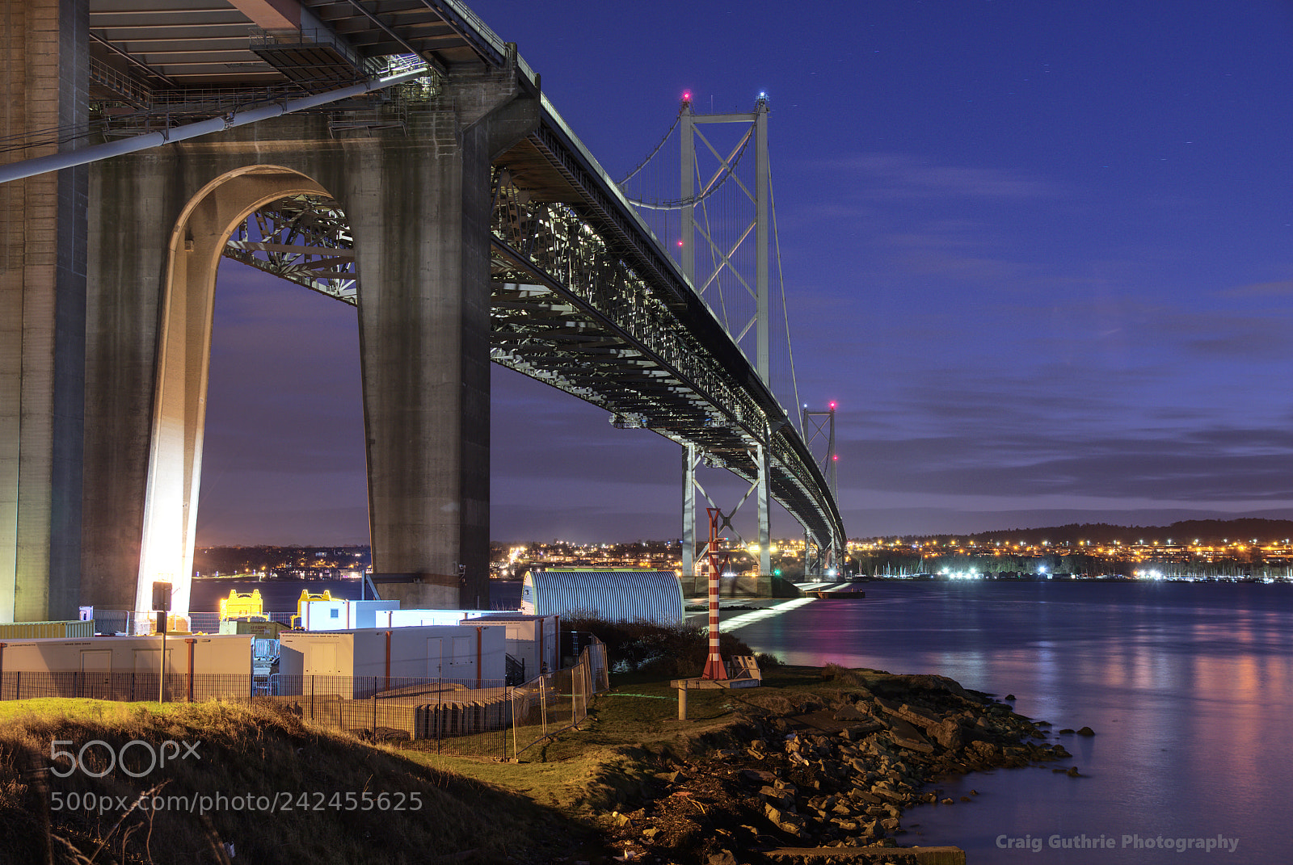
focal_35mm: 49
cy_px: 432
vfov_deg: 27.6
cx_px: 646
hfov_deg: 40.3
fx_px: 1762
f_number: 5.6
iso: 125
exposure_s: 30
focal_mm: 32.5
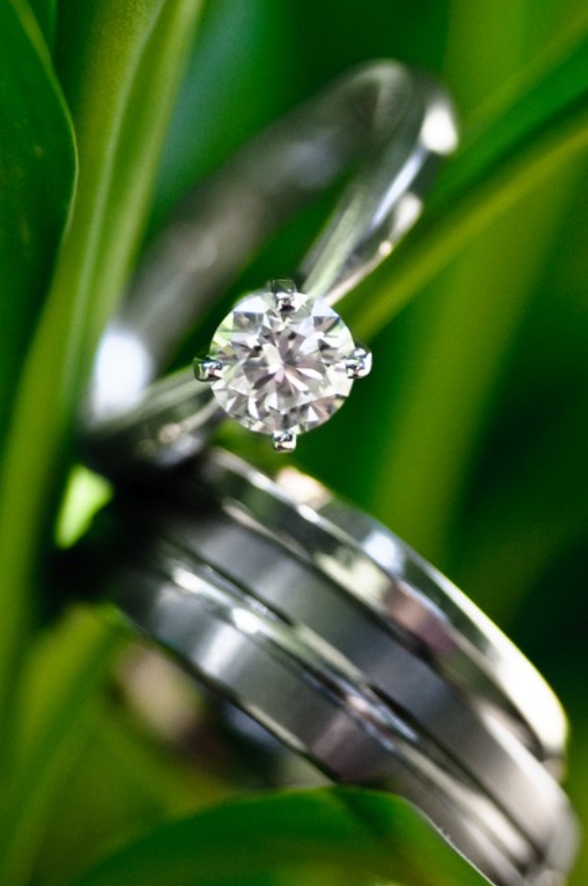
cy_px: 372
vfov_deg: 7.8
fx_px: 6485
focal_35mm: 264
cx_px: 330
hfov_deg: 5.2
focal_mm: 90
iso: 500
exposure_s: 1/320
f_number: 3.8
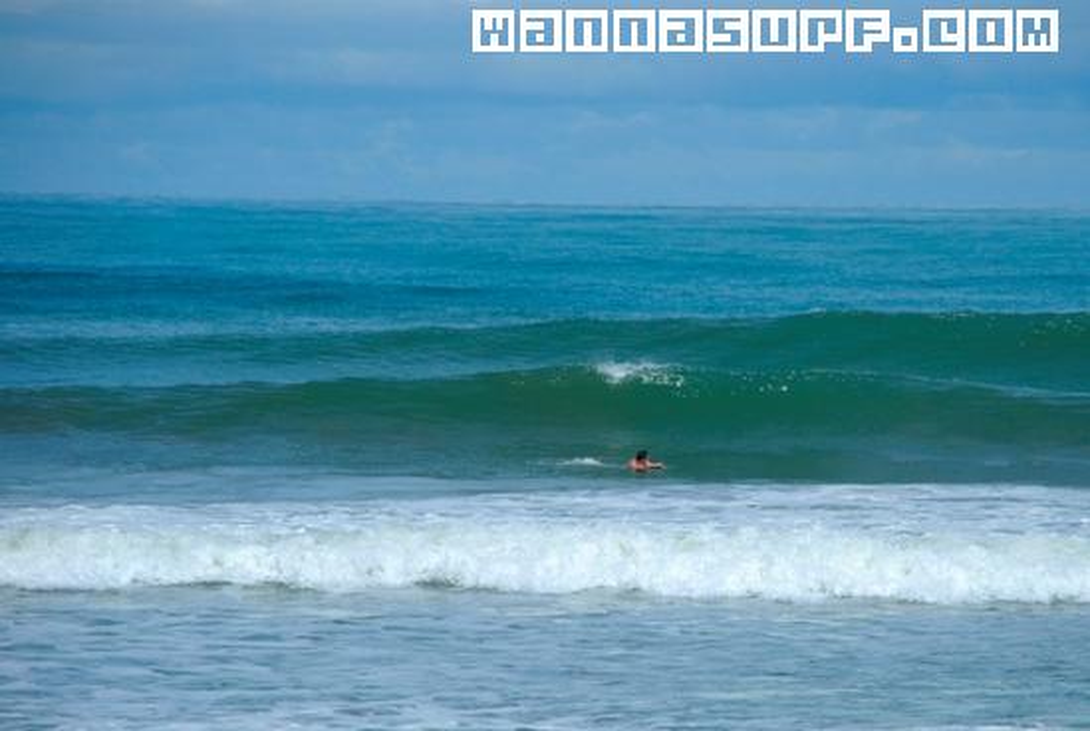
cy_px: 366
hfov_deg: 10.1
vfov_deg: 6.8
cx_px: 545
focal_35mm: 202
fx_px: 6141
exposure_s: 1/640
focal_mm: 135
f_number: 5.6
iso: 100
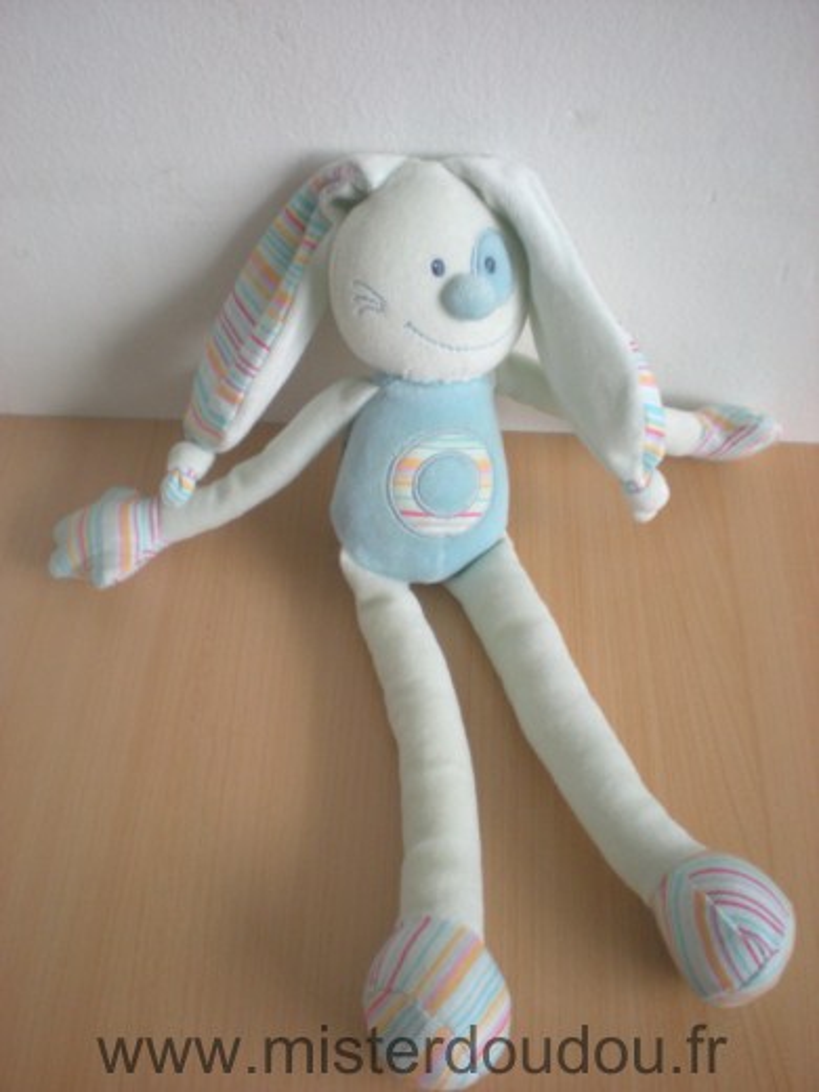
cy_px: 546
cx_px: 410
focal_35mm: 38
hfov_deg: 37.7
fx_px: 1199
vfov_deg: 49.0
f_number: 3.1
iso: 200
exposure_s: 1/38.1
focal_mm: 6.3
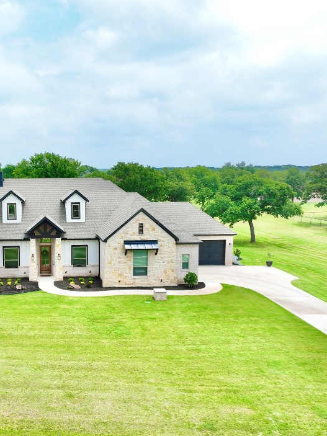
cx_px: 60
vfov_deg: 52.6
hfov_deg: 39.0
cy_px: 228
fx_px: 441
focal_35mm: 35
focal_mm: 12.29
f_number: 8
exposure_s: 1/160
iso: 100
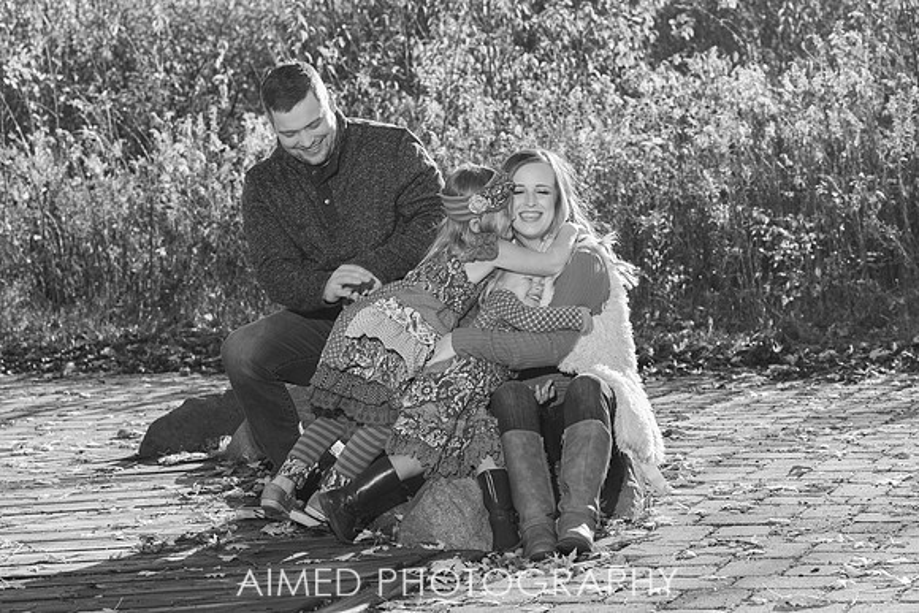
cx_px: 500
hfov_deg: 21.4
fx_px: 2428
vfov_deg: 14.4
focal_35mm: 95
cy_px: 279
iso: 250
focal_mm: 85
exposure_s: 1/200
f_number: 7.1
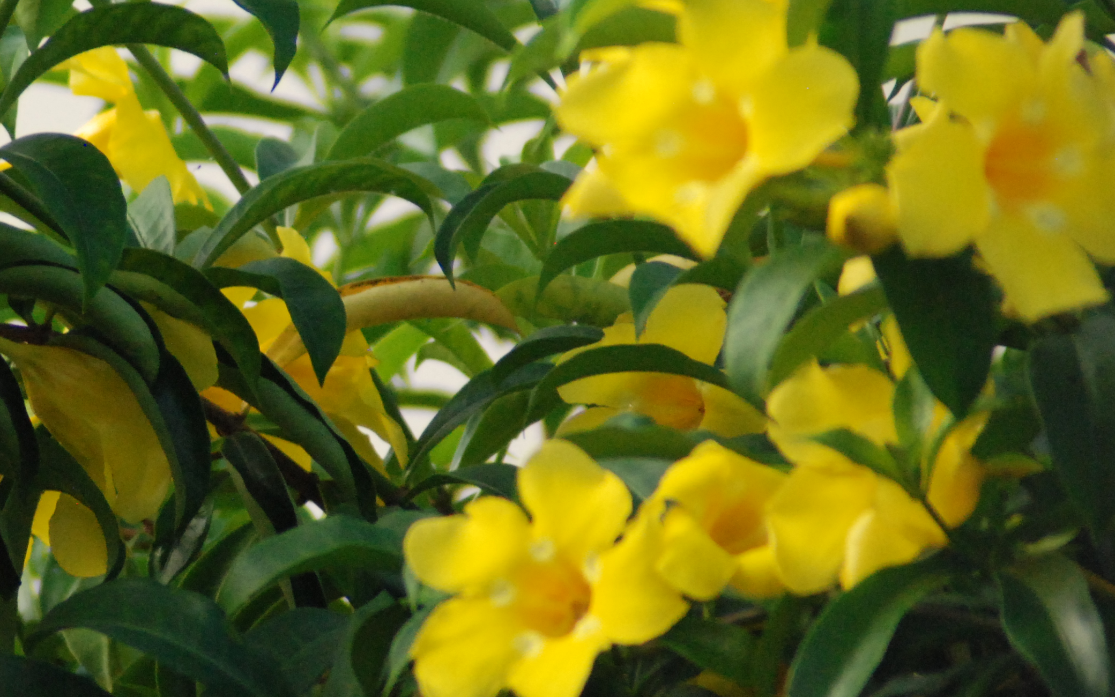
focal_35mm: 855
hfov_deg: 2.5
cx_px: 177
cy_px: 279
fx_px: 25981
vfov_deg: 1.5
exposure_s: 1/640
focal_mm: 300
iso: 1250
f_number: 5.6
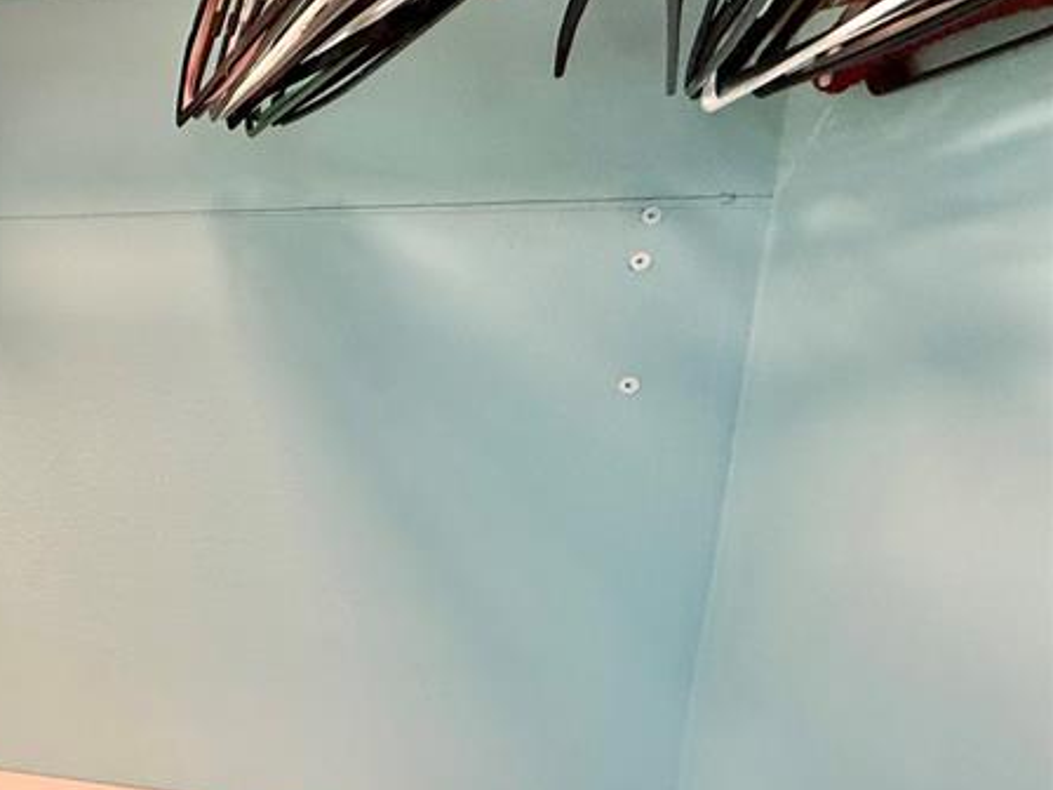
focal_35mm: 32
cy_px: 513
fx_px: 973
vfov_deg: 43.7
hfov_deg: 42.3
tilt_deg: -9.0
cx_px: -148
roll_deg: -0.6
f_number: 2.2
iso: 320
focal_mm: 2.22
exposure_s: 1/120
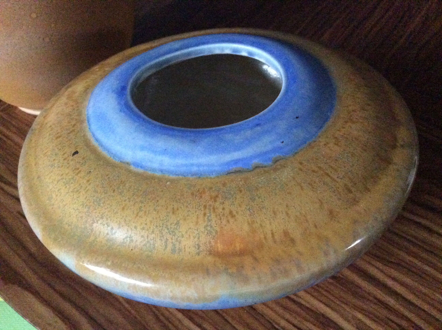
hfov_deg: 56.9
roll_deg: +6.3
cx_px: 221
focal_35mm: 32
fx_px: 408
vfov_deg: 44.1
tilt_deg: -44.5
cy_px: 165
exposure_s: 1/17
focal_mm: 3.3
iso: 800
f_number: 2.4
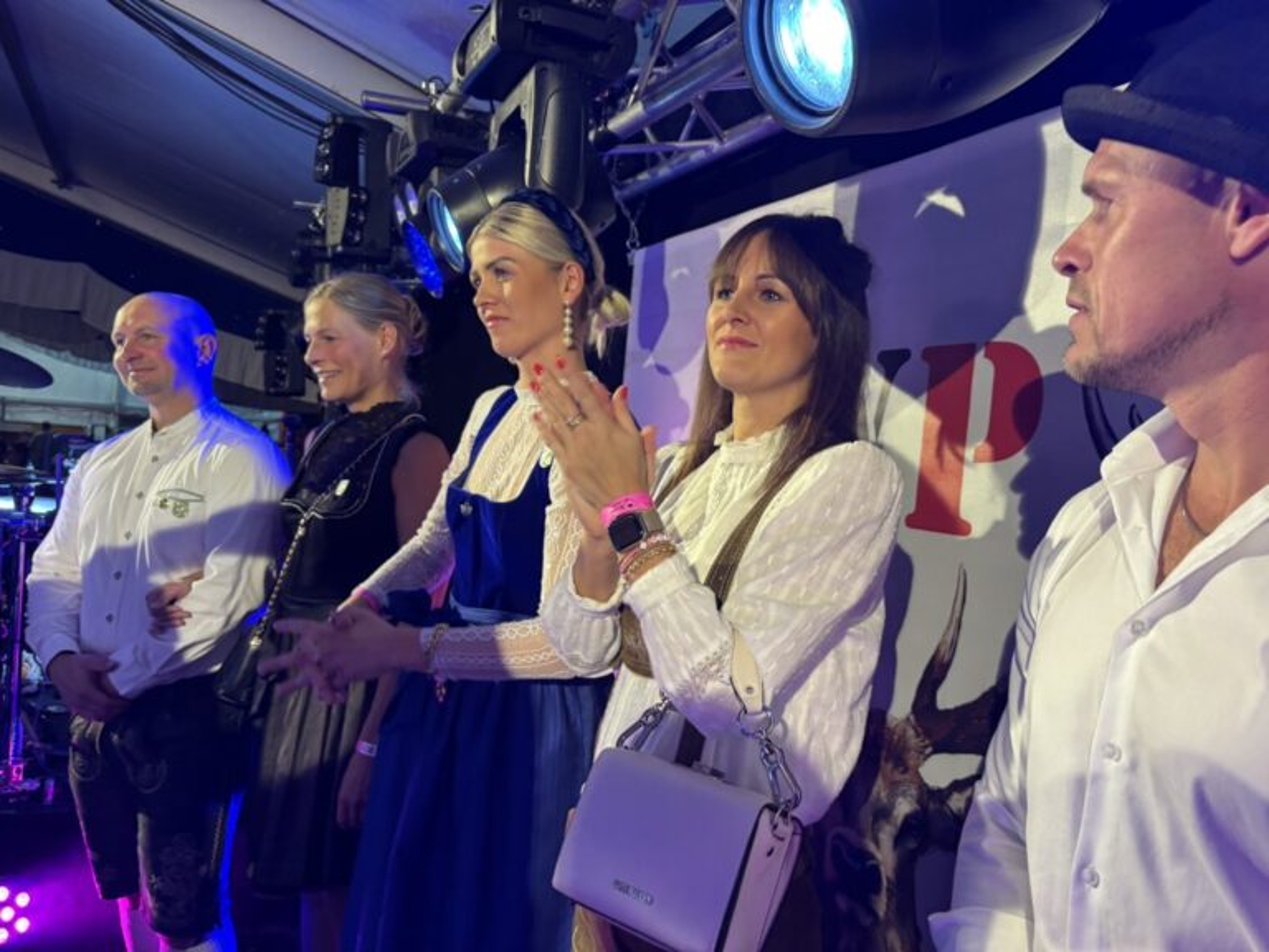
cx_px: 634
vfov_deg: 53.1
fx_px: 953
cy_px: 476
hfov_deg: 67.3
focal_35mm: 26
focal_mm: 5.96
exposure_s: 1/50
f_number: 1.6
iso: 200
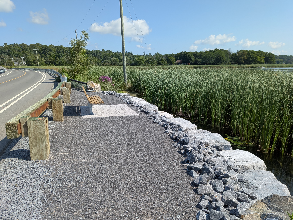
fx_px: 203
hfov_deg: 71.6
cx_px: 146
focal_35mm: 24
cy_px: 110
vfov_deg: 56.8
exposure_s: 1/1242
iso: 29
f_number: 1.7
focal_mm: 4.53
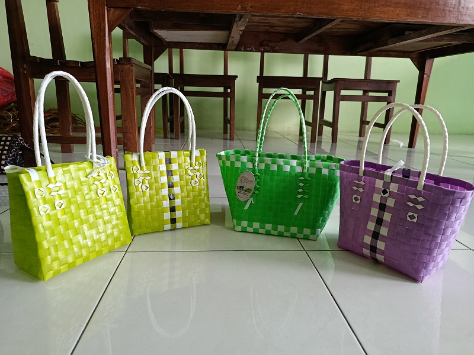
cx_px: 237
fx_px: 329
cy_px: 178
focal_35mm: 24
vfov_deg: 56.8
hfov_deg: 71.6
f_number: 1.7
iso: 1016
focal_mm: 5.24
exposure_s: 1/100
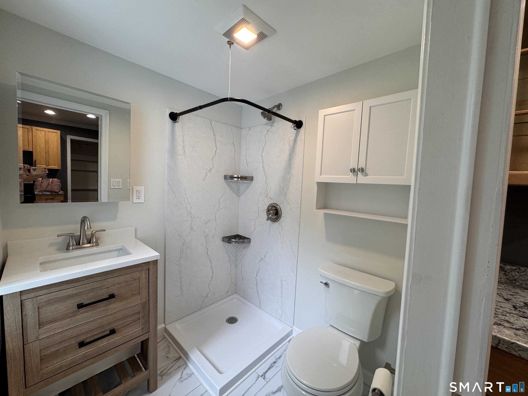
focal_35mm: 14
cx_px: 264
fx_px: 214
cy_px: 198
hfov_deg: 102.1
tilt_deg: -4.2
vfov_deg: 85.7
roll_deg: -2.0
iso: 100
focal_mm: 2.22
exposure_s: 1/120
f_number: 2.2
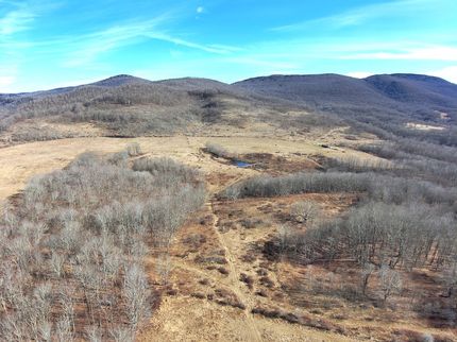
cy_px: 171
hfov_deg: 79.0
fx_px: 277
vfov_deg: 63.4
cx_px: 228
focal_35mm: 21
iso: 100
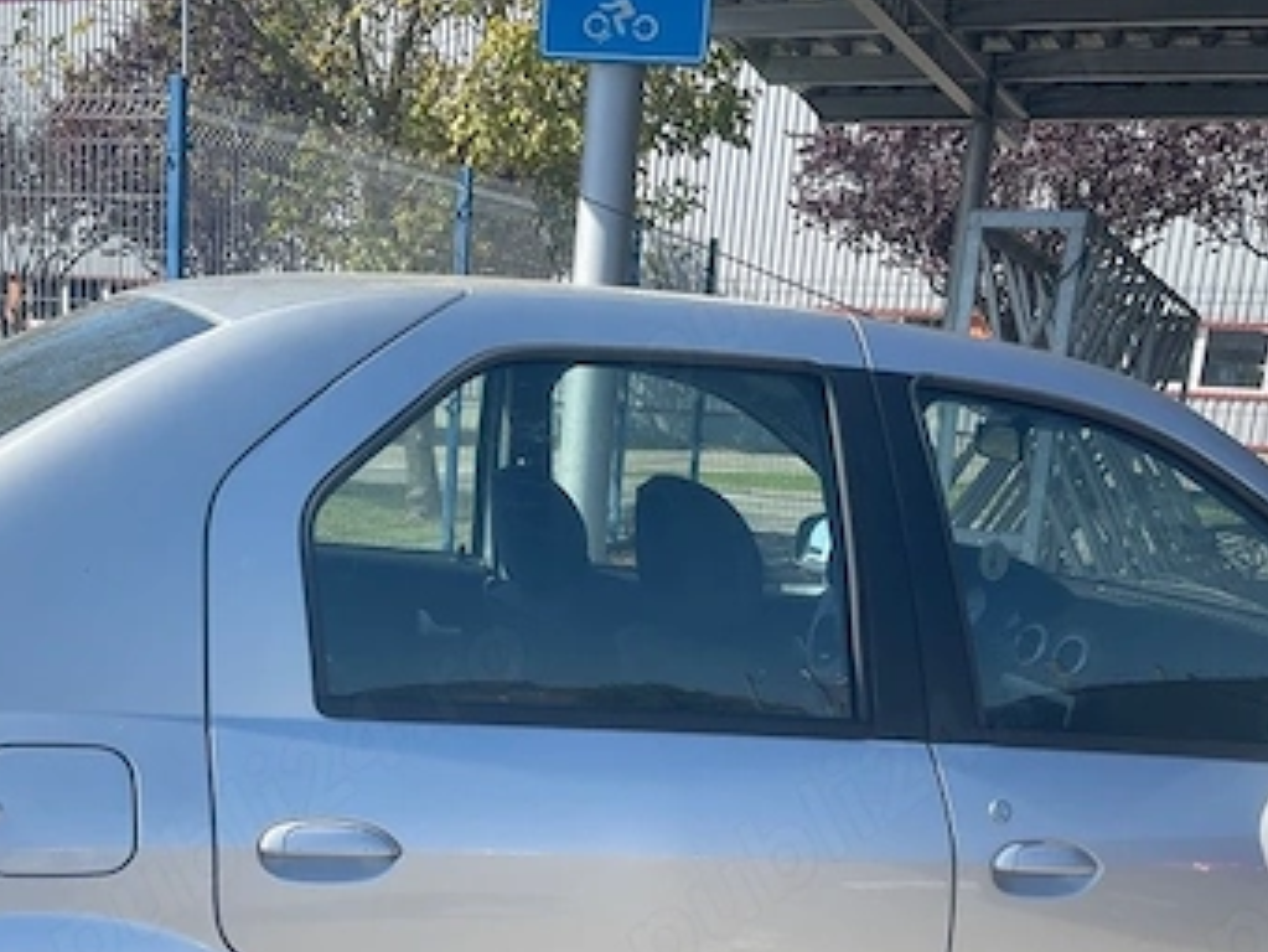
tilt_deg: -14.8
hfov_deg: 42.4
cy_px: 818
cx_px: 435
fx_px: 1612
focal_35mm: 44
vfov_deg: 31.6
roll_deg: -3.5
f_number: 1.6
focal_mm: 5.1
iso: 32
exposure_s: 1/1912
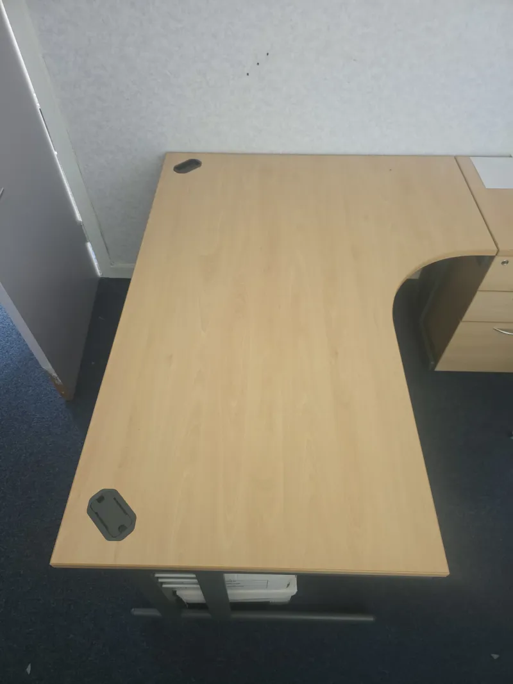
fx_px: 455
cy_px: 342
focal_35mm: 23
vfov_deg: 73.9
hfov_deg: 58.9
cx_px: 256
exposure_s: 1/50
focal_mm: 6.3
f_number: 1.7
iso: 400
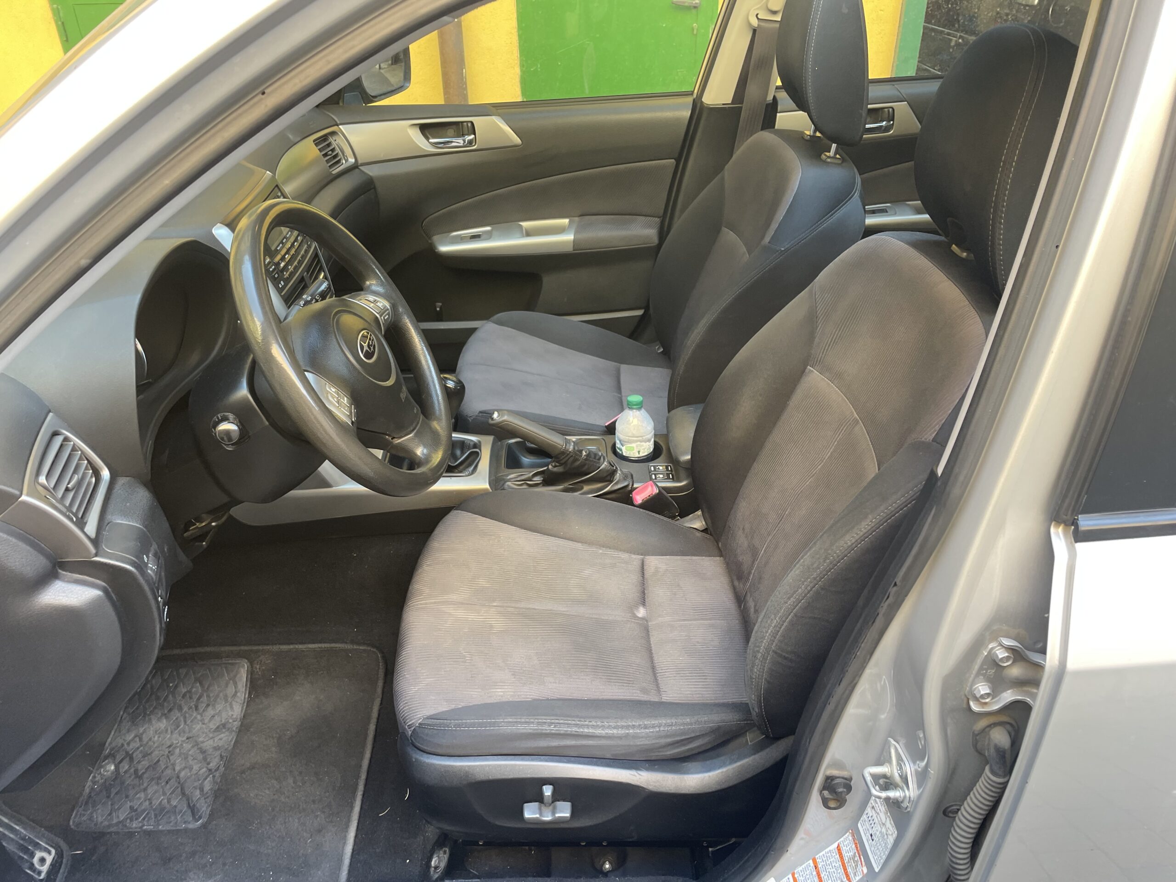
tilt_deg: -34.0
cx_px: 588
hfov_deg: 67.3
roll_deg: -0.3
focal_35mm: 26
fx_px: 883
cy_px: 441
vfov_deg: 53.1
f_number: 1.6
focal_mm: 4.2
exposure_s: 1/121
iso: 80
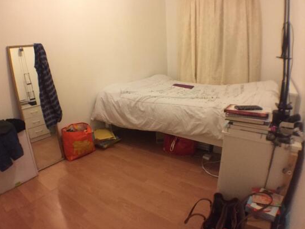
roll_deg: +3.6
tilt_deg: -16.0
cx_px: 142
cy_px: 111
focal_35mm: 31
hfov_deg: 58.3
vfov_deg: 45.5
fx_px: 273
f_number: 2.2
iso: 320
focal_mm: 4.15
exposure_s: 1/17
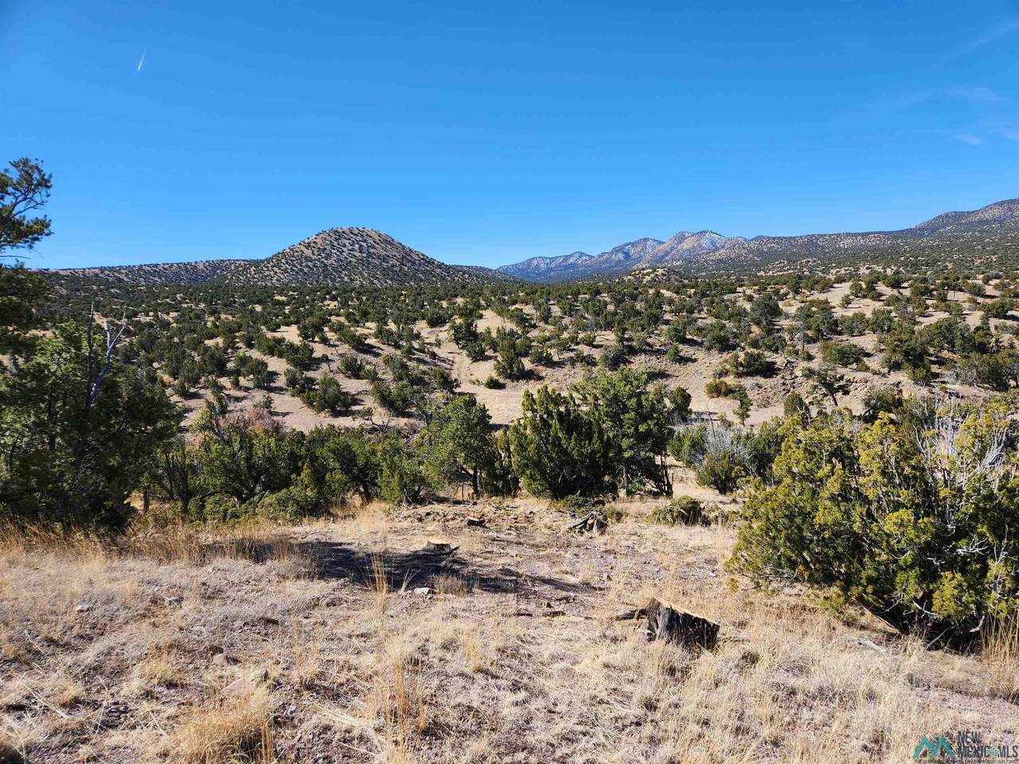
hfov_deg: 73.9
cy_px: 382
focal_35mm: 23
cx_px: 510
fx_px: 677
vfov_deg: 58.9
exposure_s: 1/1300
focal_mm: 5.4
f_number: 1.8
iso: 20
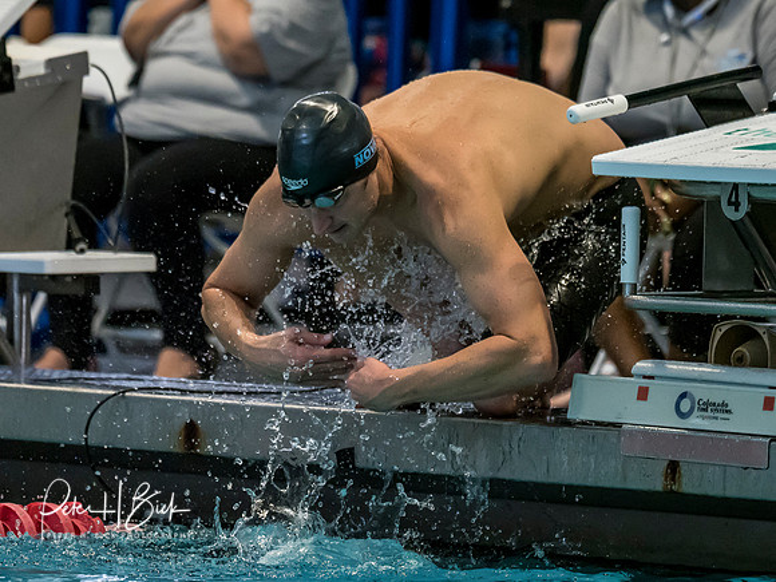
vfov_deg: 2.8
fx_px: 11997
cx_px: 366
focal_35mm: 535
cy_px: 248
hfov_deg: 3.7
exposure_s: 1/1000
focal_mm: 200
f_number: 2.8
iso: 4000
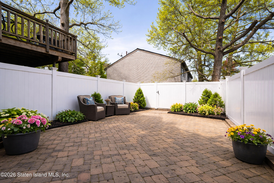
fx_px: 122
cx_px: 137
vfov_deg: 73.7
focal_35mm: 16
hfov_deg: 96.7
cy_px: 92
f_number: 6.3
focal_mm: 16
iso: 100
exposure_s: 1/500
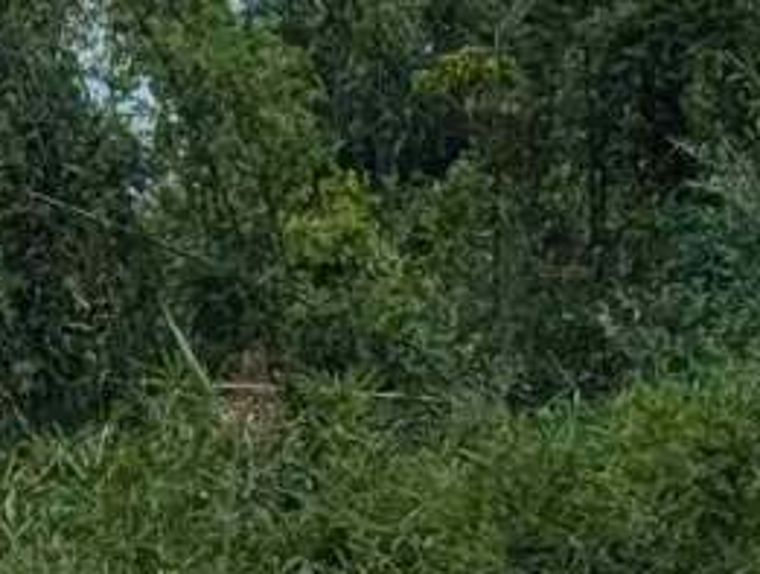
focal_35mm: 360
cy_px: -691
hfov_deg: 5.5
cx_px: 26
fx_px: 7922
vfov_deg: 4.1
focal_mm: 6.9
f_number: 1.68
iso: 21
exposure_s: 1/1346
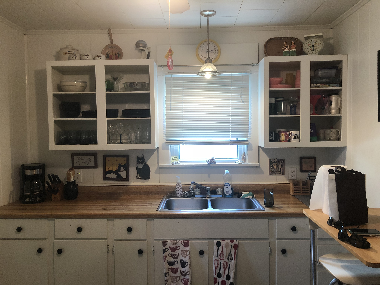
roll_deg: +0.8
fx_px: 307
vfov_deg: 49.7
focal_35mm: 28
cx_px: 190
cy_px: 142
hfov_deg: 63.4
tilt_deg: -2.8
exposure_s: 1/15
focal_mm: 4
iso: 40
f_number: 1.8
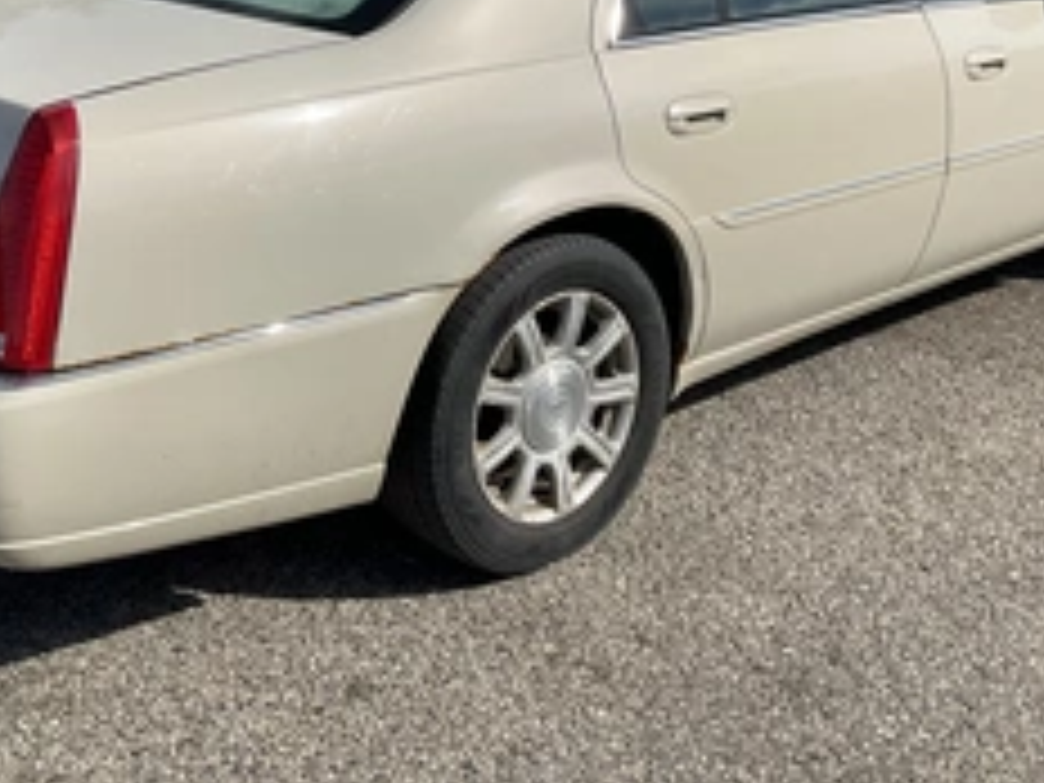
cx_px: 454
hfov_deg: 38.1
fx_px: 1508
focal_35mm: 50
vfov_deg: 28.4
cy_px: 135
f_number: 1.8
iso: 25
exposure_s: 1/2538
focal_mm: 3
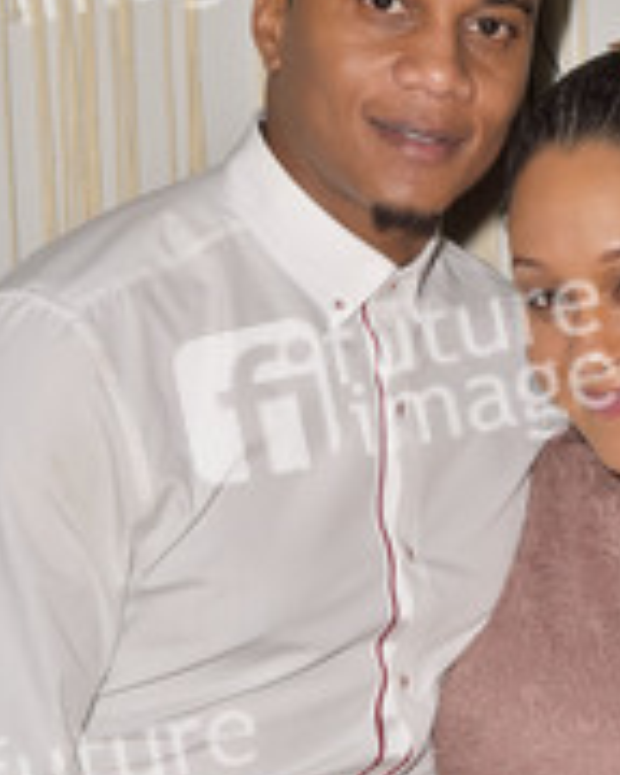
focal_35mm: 115
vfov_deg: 16.6
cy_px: 598
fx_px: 2638
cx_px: 523
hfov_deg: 13.3
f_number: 6.3
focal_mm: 55
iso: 1000
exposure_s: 1/320
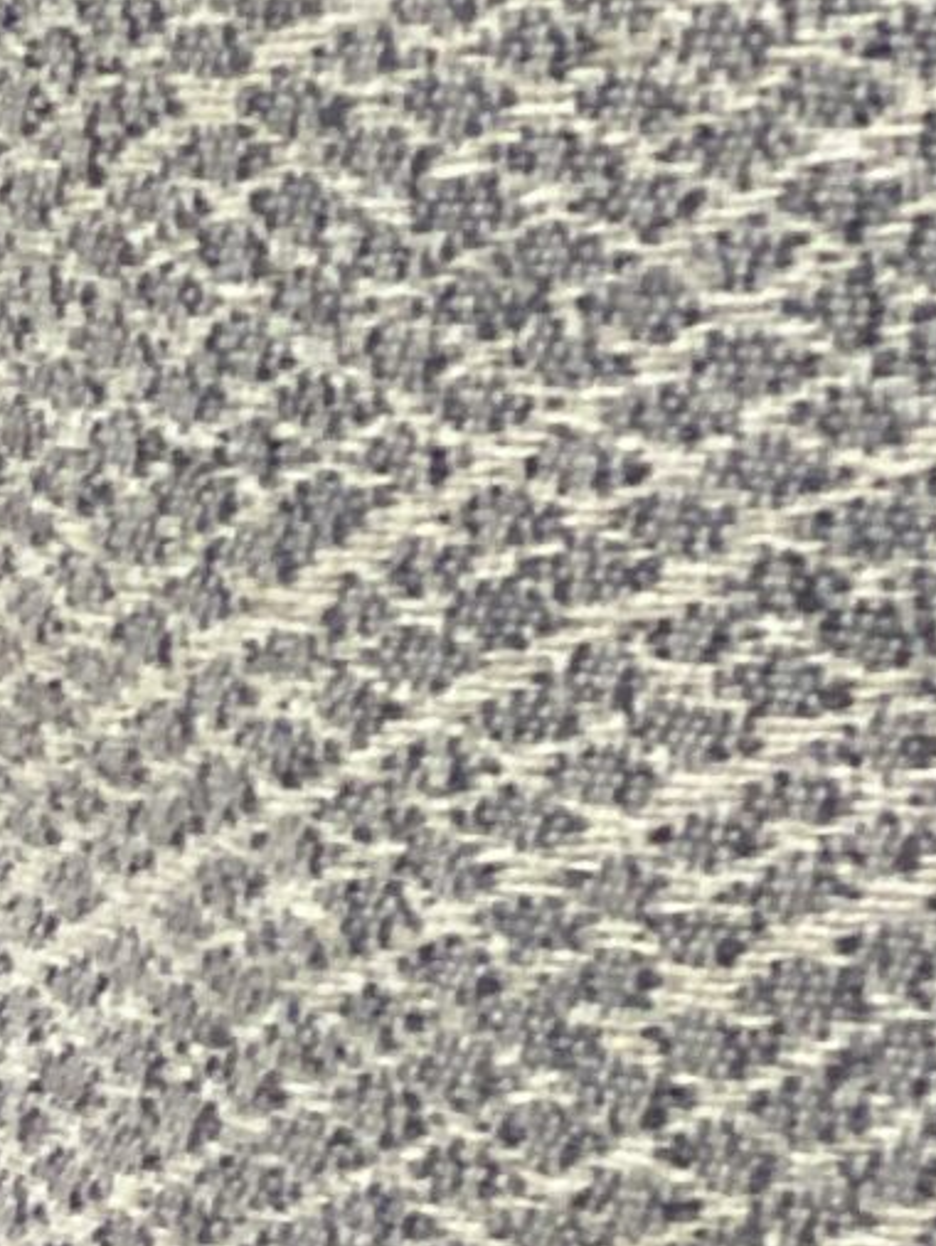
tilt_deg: -23.9
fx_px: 9474
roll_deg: -2.2
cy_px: -1702
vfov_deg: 7.1
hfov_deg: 5.5
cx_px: -1042
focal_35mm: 263
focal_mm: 6
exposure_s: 1/122
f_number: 2
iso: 160
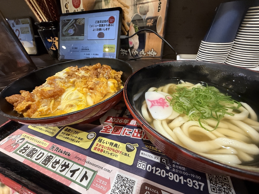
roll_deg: +3.8
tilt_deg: -37.8
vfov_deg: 85.7
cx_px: 130
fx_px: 105
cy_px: 97
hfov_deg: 102.1
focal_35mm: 14
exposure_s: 1/60
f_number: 2.2
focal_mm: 2.22
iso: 400
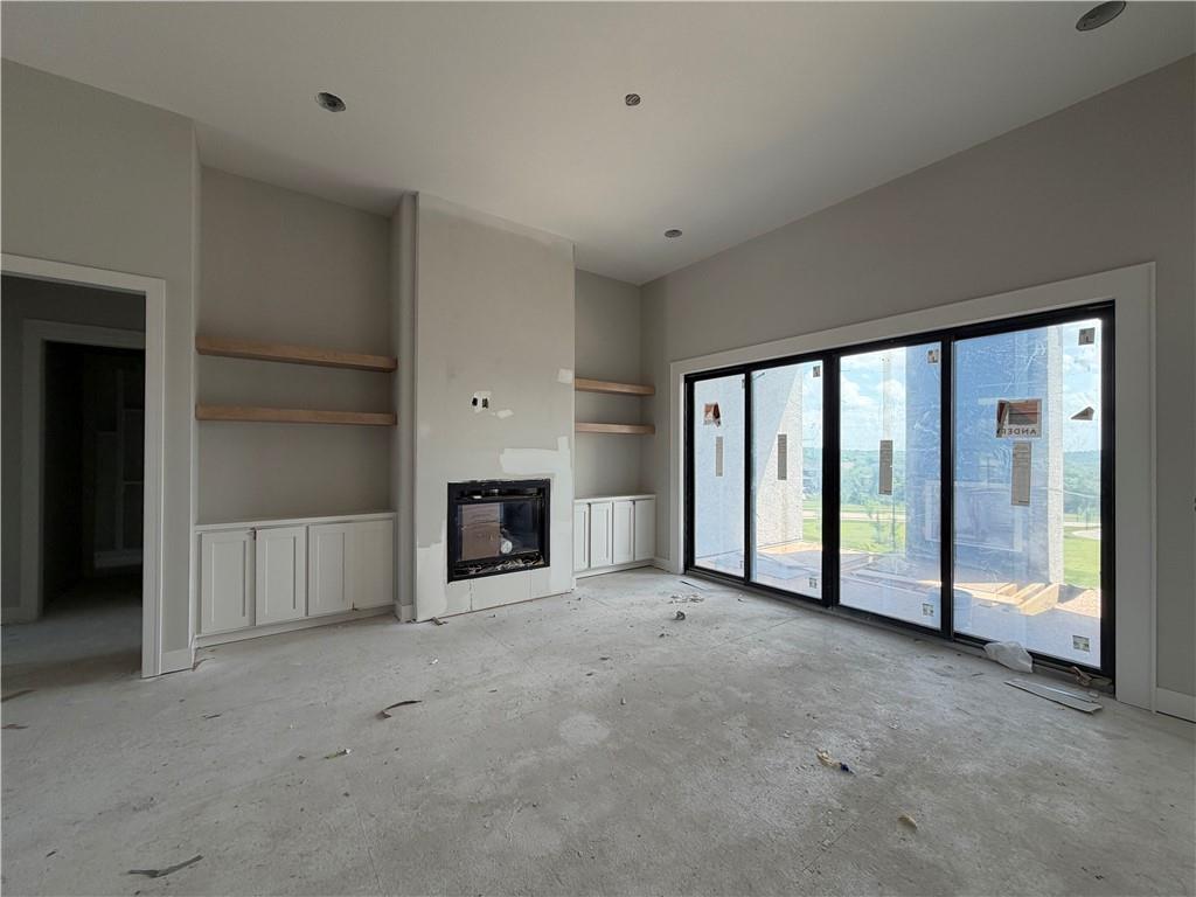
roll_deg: +0.3
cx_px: 598
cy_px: 448
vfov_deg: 85.7
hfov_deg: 102.1
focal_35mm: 14
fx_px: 484
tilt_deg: +1.3
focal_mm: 2.22
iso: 64
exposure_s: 1/121
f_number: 2.2
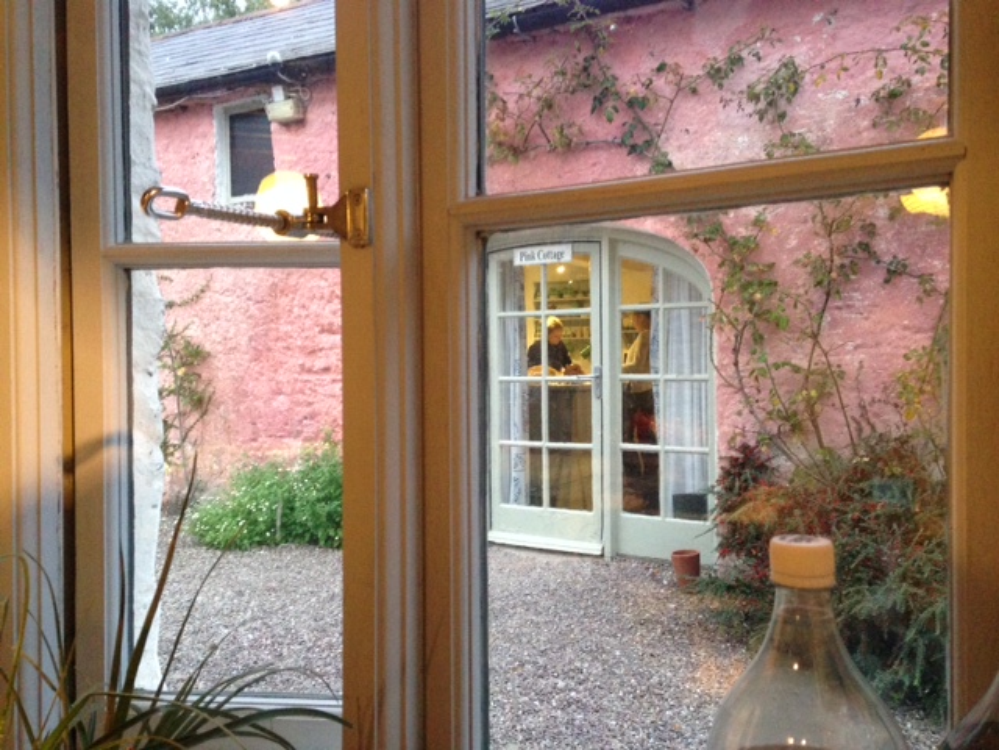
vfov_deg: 42.9
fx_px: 952
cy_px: 375
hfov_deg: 55.4
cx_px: 500
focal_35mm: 33
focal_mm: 4.12
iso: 400
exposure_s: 1/20
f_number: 2.4
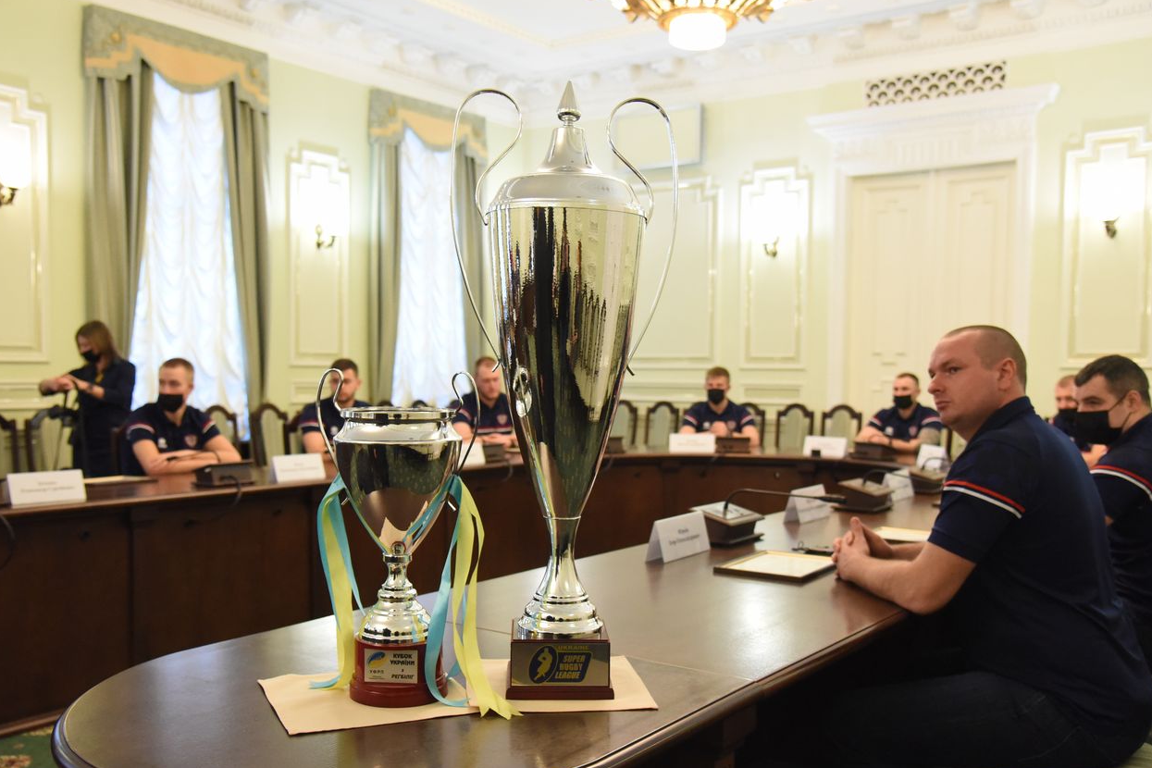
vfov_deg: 36.9
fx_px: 1152
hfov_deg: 53.1
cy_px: 412
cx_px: 563
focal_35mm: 36
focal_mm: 32
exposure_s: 1/200
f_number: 4
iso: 6400
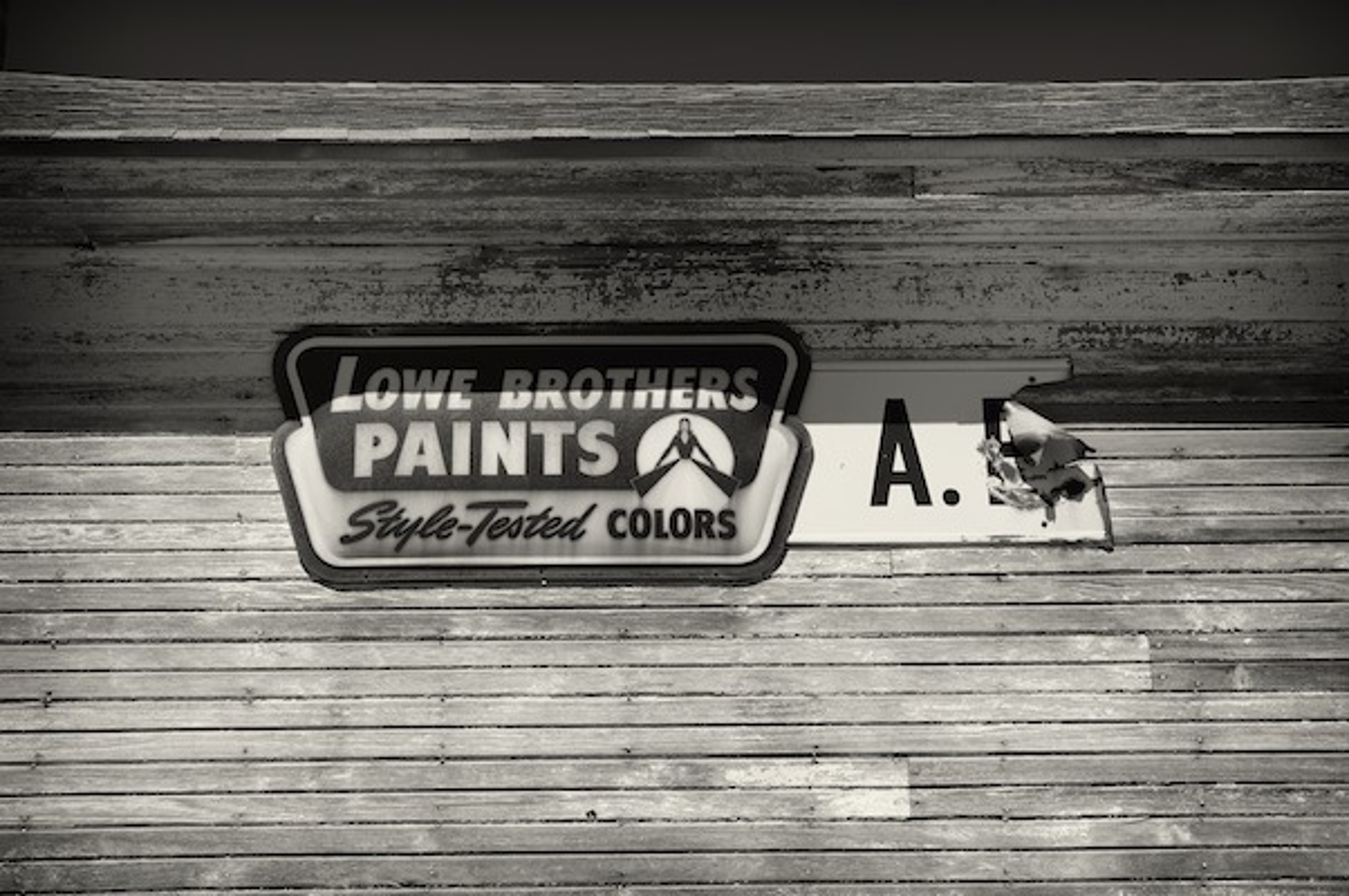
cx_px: 674
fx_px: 2246
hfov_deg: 33.4
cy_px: 448
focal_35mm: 60
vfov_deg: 22.6
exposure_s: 1/500
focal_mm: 60
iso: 400
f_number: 11
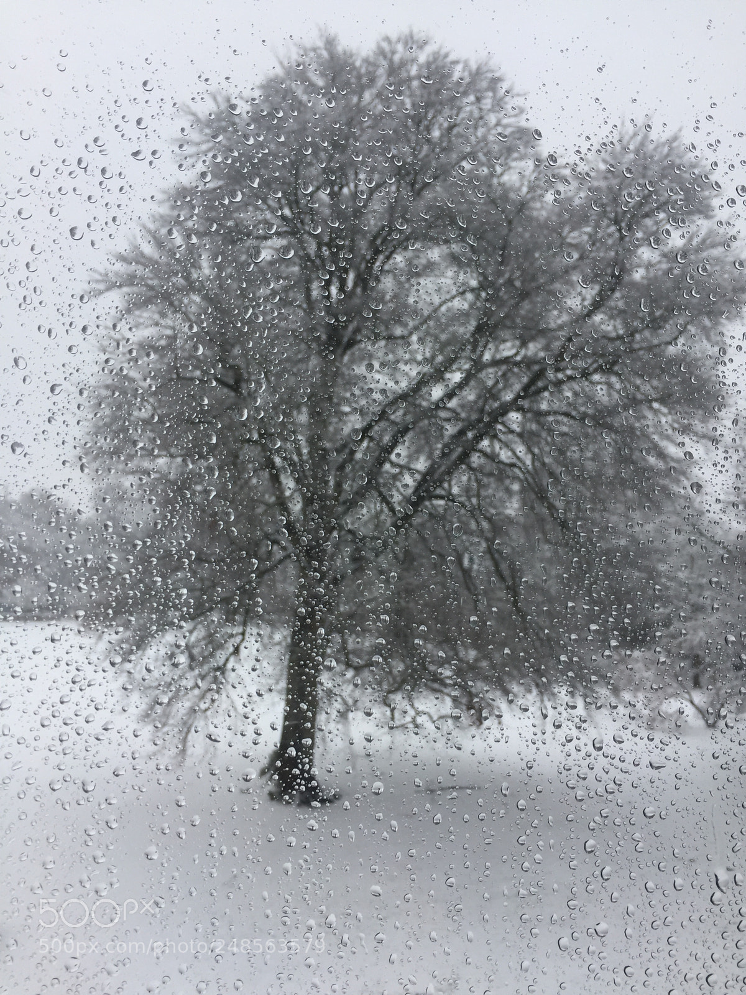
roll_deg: +0.7
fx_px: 833
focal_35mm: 29
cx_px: 373
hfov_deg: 48.2
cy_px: 498
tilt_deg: +7.3
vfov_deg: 61.7
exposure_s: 1/391
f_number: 2.2
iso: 32
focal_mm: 4.15
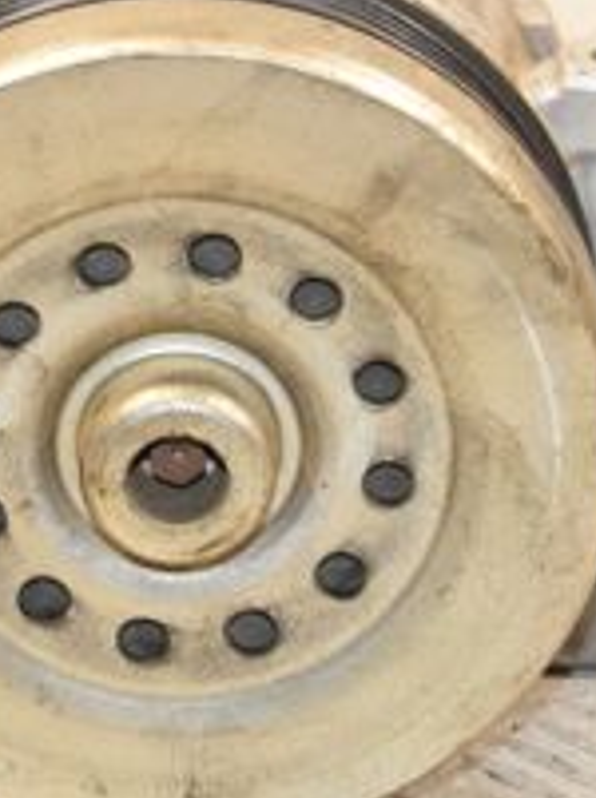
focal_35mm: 230
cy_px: 127
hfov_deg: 6.4
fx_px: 5297
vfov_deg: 8.6
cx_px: 203
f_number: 6.3
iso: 1600
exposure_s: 1/200
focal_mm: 50
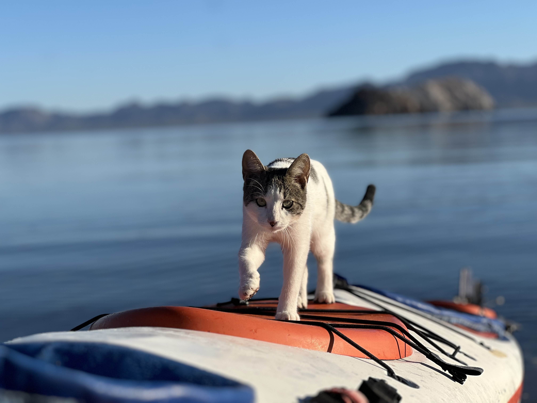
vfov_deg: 19.1
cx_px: 268
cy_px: 202
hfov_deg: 25.3
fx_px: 1195
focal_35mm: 77
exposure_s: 1/827
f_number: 2.8
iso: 32
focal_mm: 9
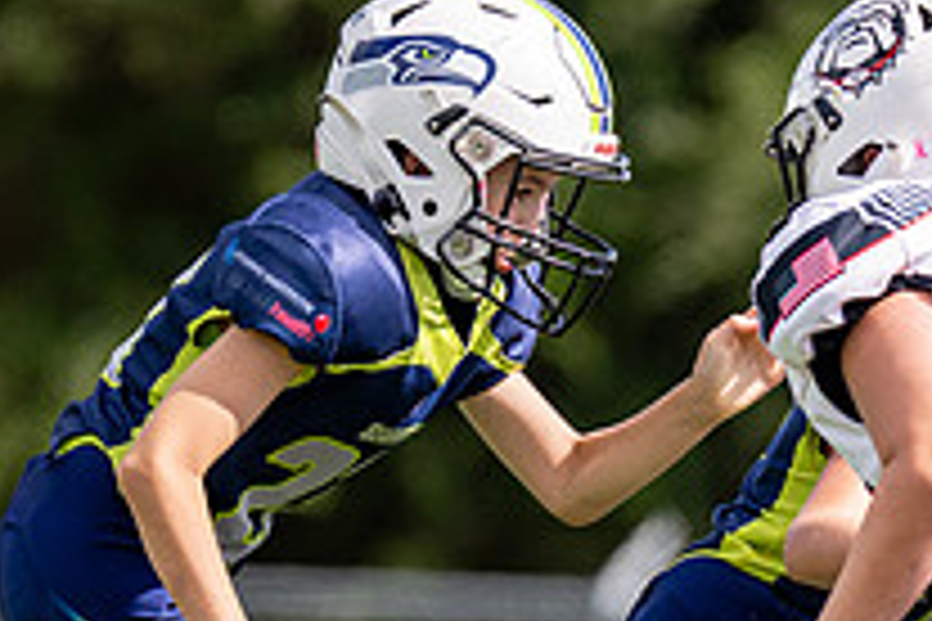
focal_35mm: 919
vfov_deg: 1.5
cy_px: 454
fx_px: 23790
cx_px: 476
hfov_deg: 2.2
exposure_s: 1/5000
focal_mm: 200
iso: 250
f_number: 2.8
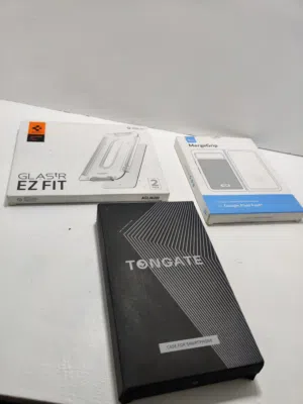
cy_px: 202
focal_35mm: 27
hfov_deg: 51.4
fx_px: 315
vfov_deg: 65.3
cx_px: 152
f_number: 1.65
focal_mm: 4.75
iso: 200
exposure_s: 1/100
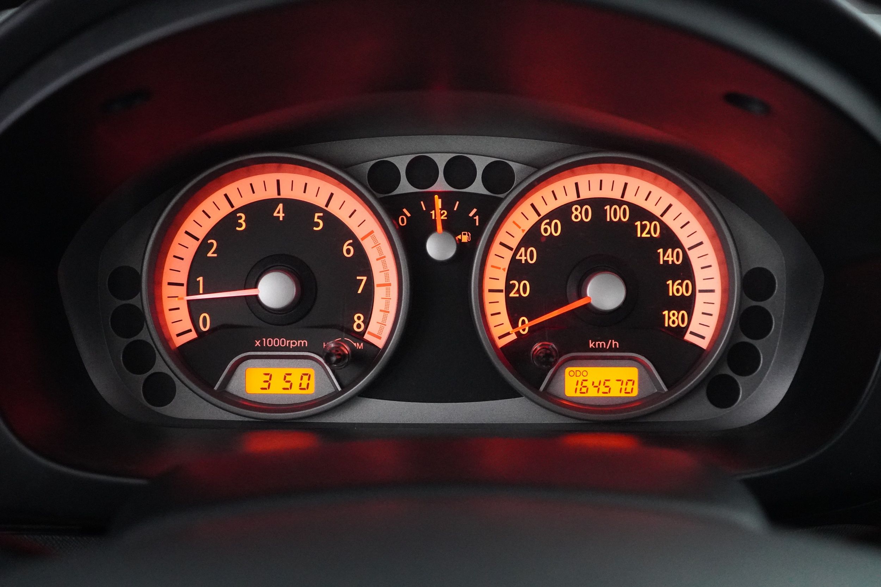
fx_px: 1028
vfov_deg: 31.9
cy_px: 294
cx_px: 440
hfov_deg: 46.4
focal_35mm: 42
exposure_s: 1/40
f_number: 3.5
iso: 6400
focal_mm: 28
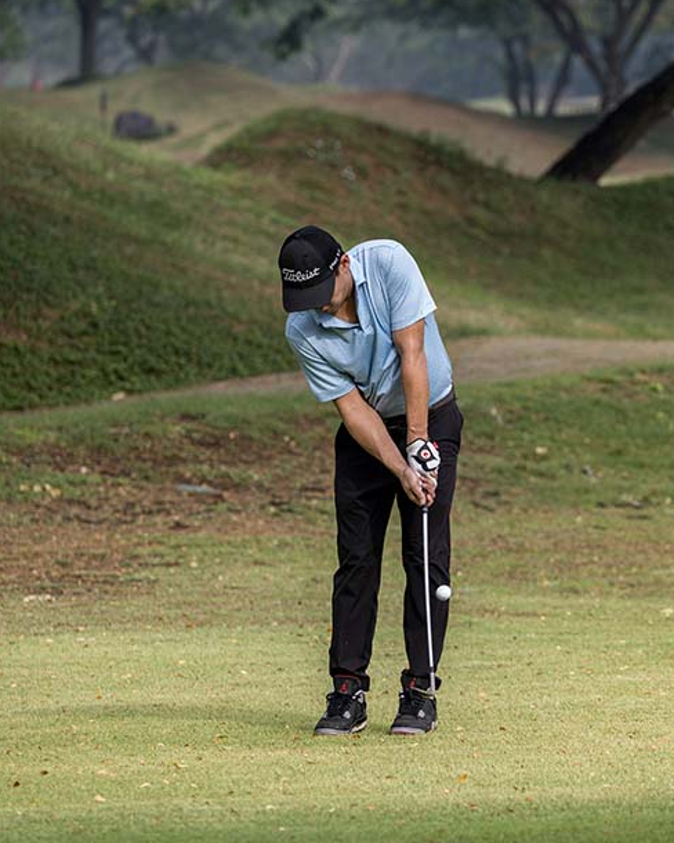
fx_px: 6259
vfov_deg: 7.7
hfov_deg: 6.2
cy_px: 434
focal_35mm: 251
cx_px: 626
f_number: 5
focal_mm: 170
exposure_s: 1/1250
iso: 560
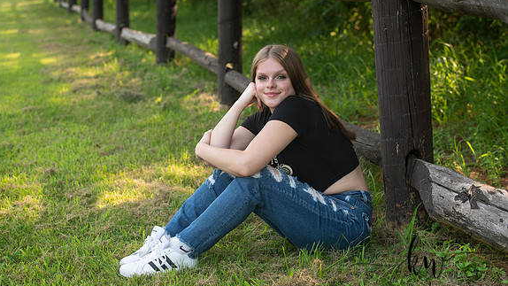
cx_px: 252
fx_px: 997
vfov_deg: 16.3
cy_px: 144
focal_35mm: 74
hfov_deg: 28.6
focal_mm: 70
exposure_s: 1/200
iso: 400
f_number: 4.5
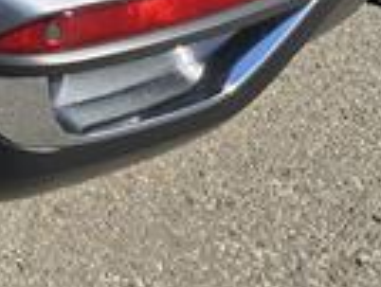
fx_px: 1511
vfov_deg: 9.6
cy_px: -404
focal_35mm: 137
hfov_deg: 12.1
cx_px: -463
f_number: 1.7
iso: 80
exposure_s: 1/3246
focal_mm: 6.3
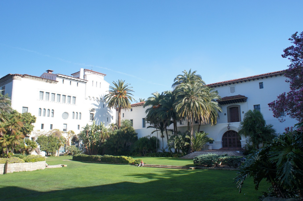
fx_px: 235
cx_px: 162
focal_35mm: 28
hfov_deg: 65.5
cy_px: 108
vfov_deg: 46.3
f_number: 6.3
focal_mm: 16
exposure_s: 1/400
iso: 200
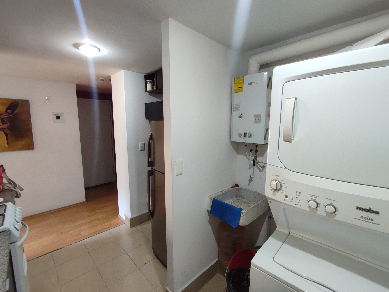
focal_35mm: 16
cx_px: 194
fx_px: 180
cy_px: 146
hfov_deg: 94.5
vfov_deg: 78.2
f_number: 2.2
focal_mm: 1.65
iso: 373
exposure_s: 1/33
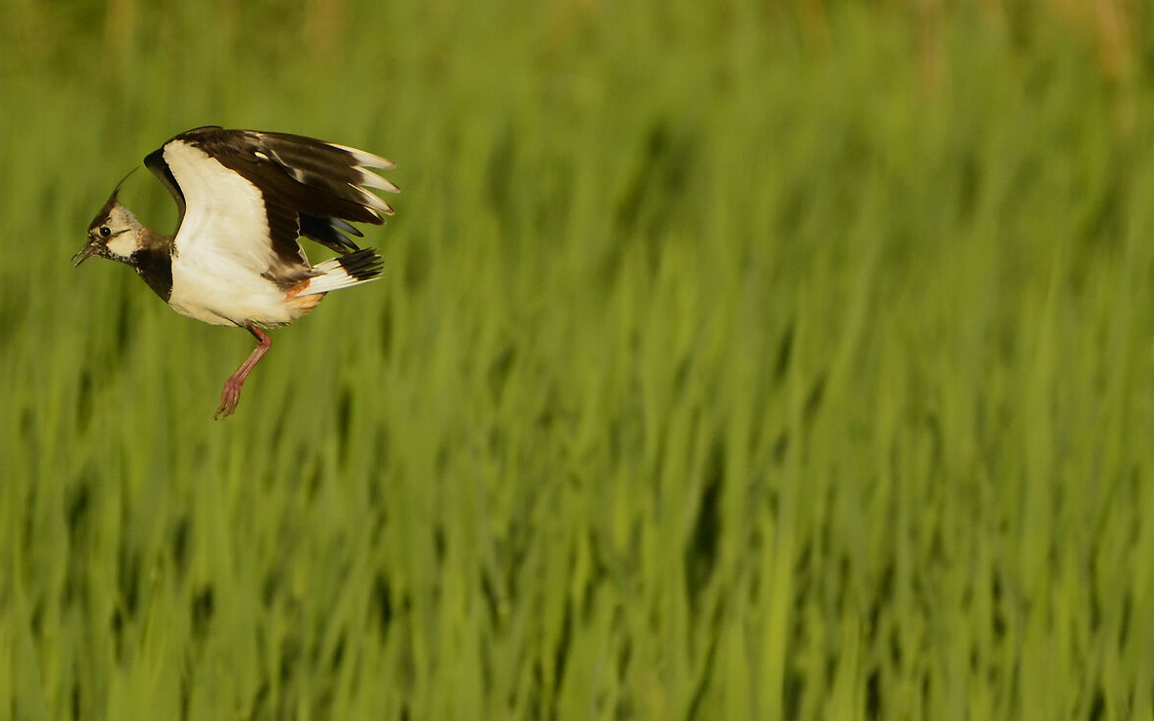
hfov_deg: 2.3
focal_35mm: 927
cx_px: 556
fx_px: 29159
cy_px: 342
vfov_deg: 1.4
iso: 320
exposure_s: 1/1250
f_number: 5.6
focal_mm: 300
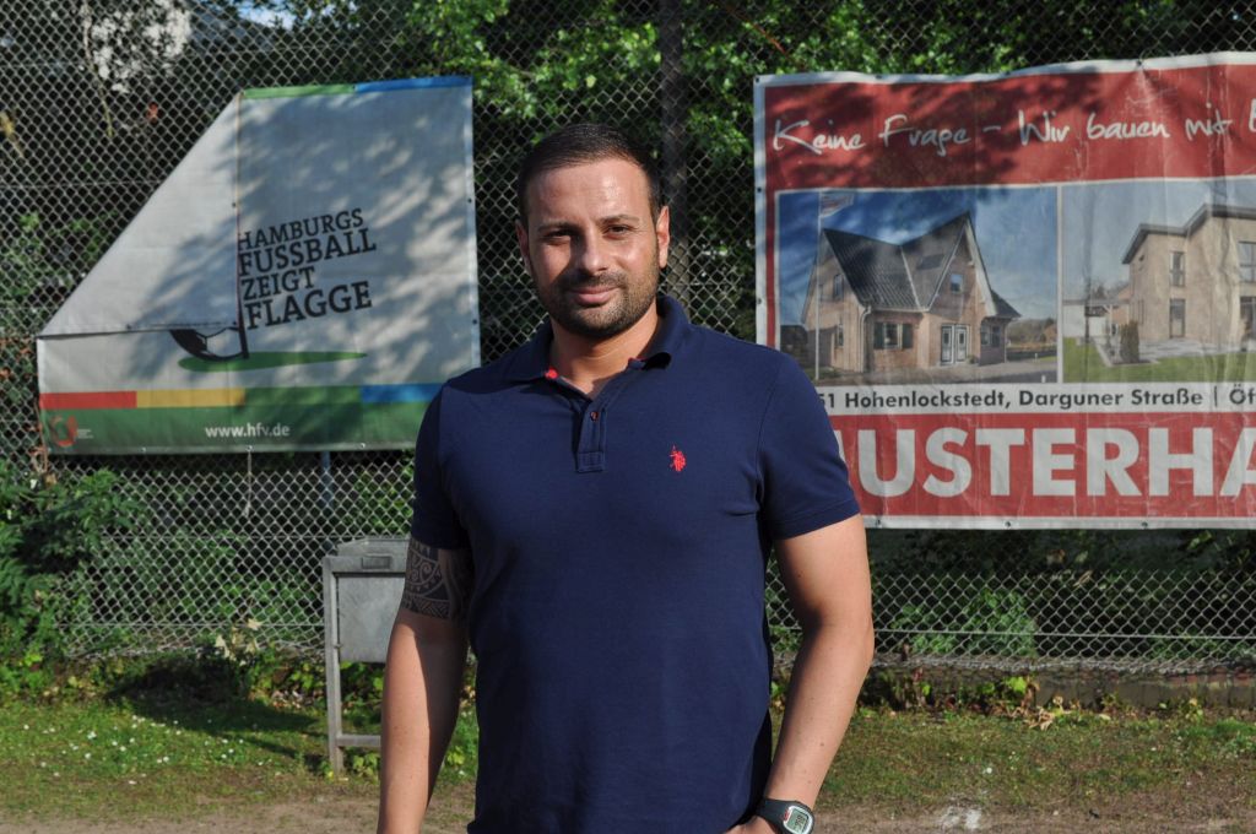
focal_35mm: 57
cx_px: 628
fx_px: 1986
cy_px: 417
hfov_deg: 35.1
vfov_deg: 23.7
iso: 200
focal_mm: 38
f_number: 9
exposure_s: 1/320
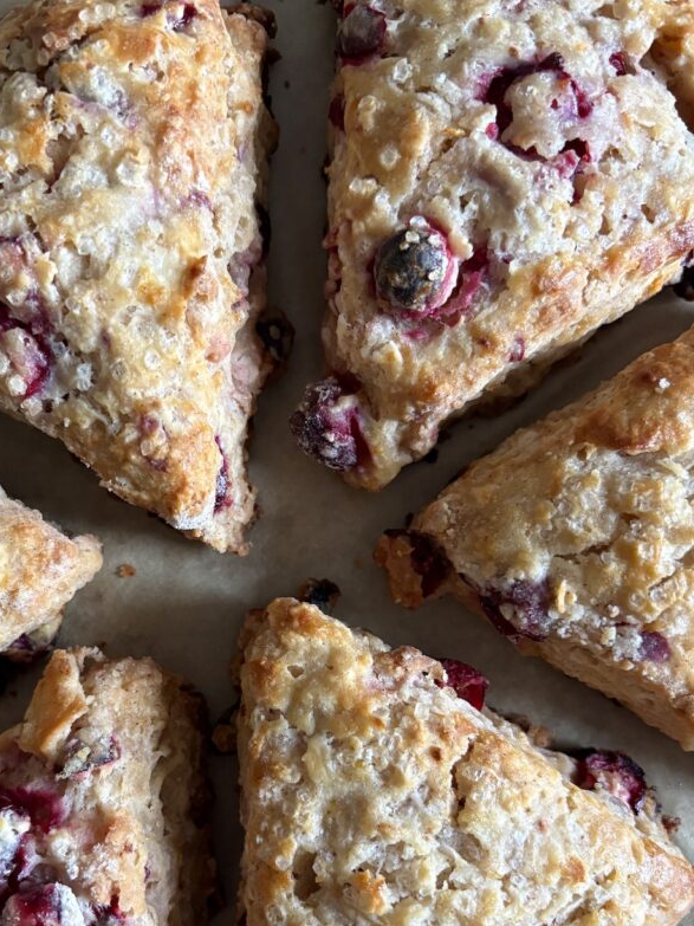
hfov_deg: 41.5
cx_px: 268
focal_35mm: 34
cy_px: 568
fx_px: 909
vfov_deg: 53.5
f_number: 1.6
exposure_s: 1/60
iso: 400
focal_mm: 5.96
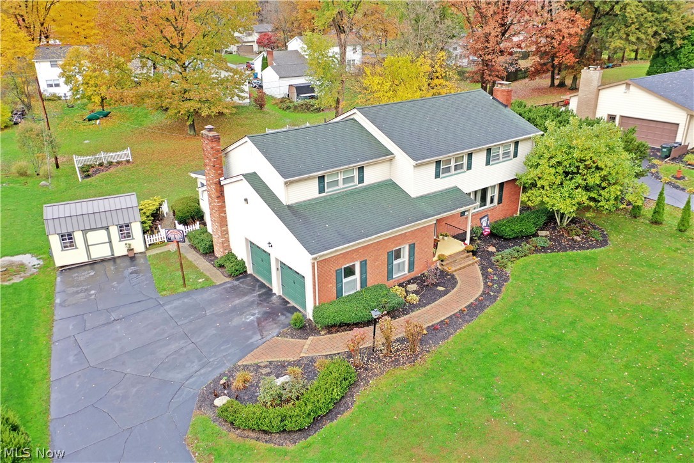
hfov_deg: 65.5
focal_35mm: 28
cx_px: 347
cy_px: 232
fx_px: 540
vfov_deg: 46.4
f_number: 2.8
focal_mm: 10.26
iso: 160
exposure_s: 1/30
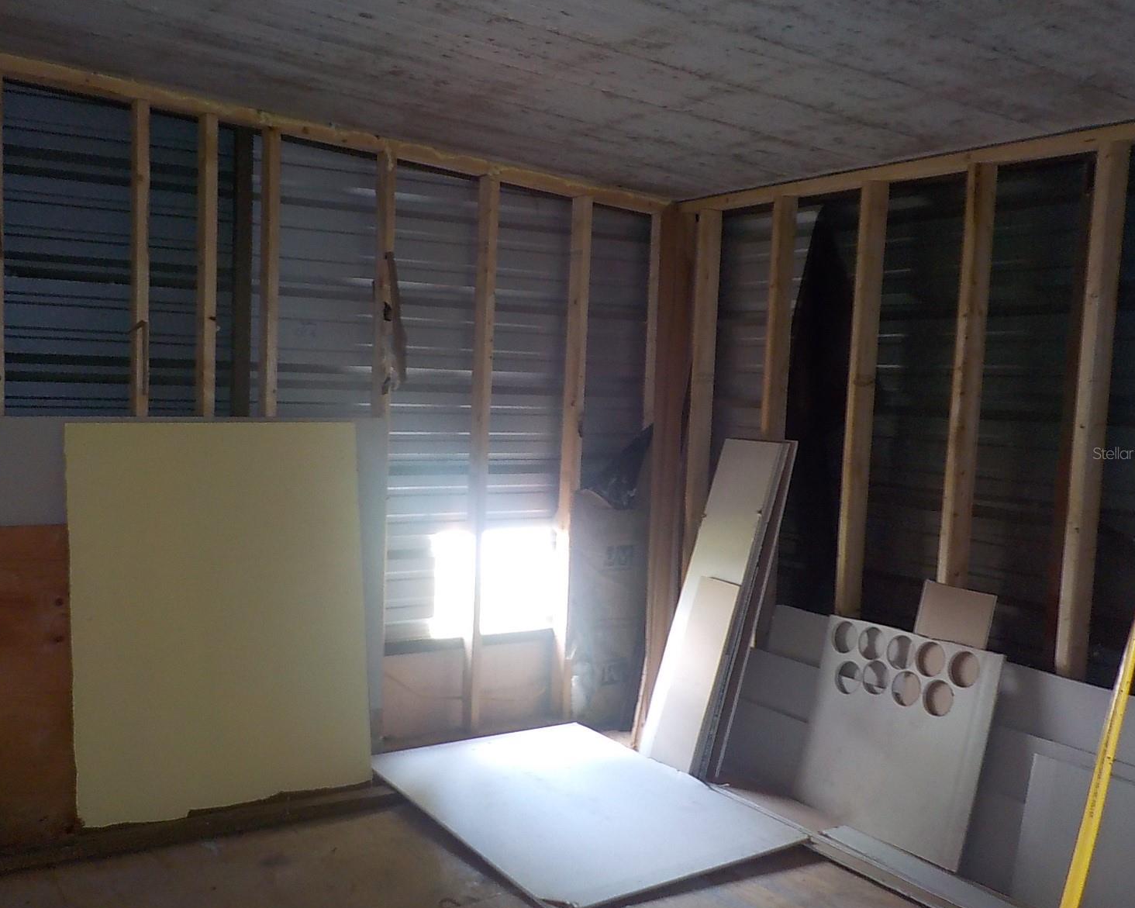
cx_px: 546
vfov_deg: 45.8
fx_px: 1075
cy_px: 453
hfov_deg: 55.7
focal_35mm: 32
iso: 250
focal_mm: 4.1
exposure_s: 1/30
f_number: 3.3
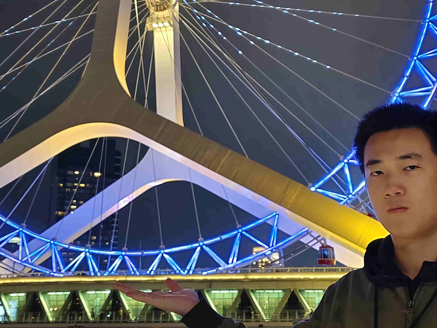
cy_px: 124
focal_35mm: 52
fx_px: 657
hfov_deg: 36.8
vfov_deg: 27.9
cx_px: 205
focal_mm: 5.56
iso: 1744
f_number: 1.88
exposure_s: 1/16.7
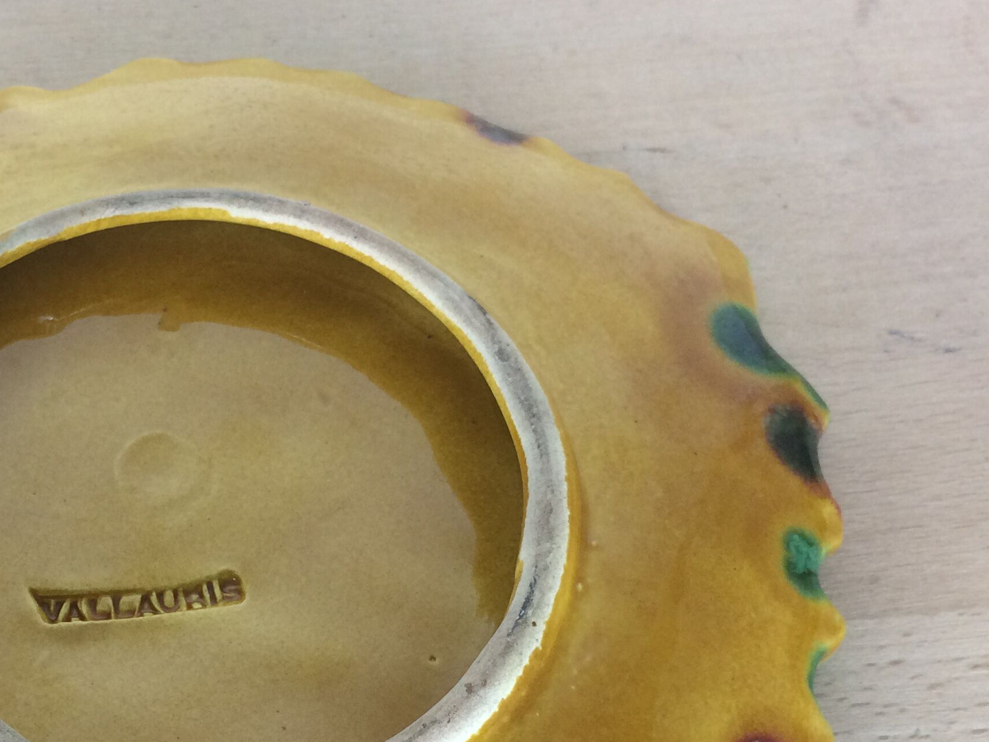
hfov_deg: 34.1
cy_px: 632
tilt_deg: -65.2
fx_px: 1571
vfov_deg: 25.9
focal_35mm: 55
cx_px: 232
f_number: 2.2
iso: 80
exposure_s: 1/33
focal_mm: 4.15
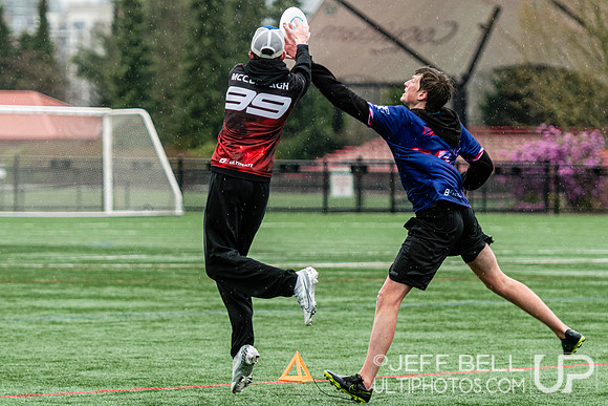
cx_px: 281
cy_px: 189
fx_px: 4361
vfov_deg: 5.3
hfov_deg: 8.0
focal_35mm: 258
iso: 720
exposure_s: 1/1000
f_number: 2.8
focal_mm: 125
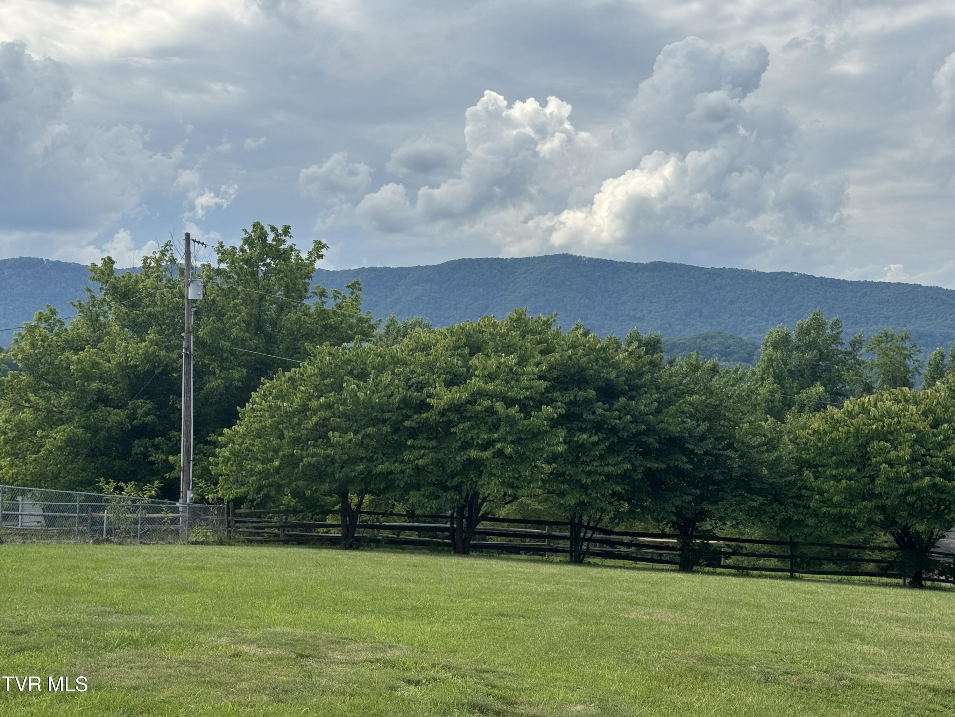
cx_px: 478
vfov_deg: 30.3
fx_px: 1324
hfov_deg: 39.7
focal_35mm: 48
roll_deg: +0.1
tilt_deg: +1.3
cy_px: 358
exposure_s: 1/4975
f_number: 1.78
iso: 64
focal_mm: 6.76
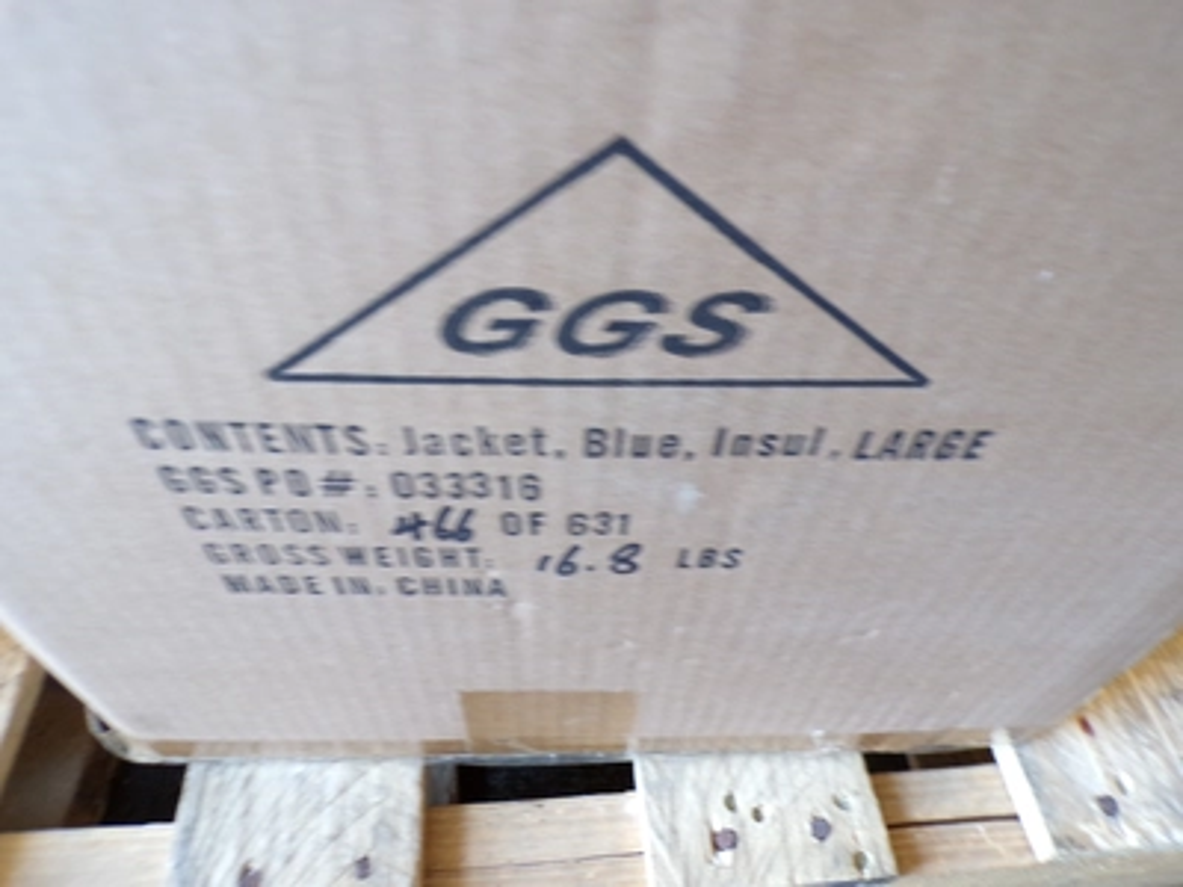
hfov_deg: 71.6
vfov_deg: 56.8
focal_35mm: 24
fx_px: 820
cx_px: 592
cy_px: 444
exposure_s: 1/20
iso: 200
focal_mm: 4.3
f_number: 3
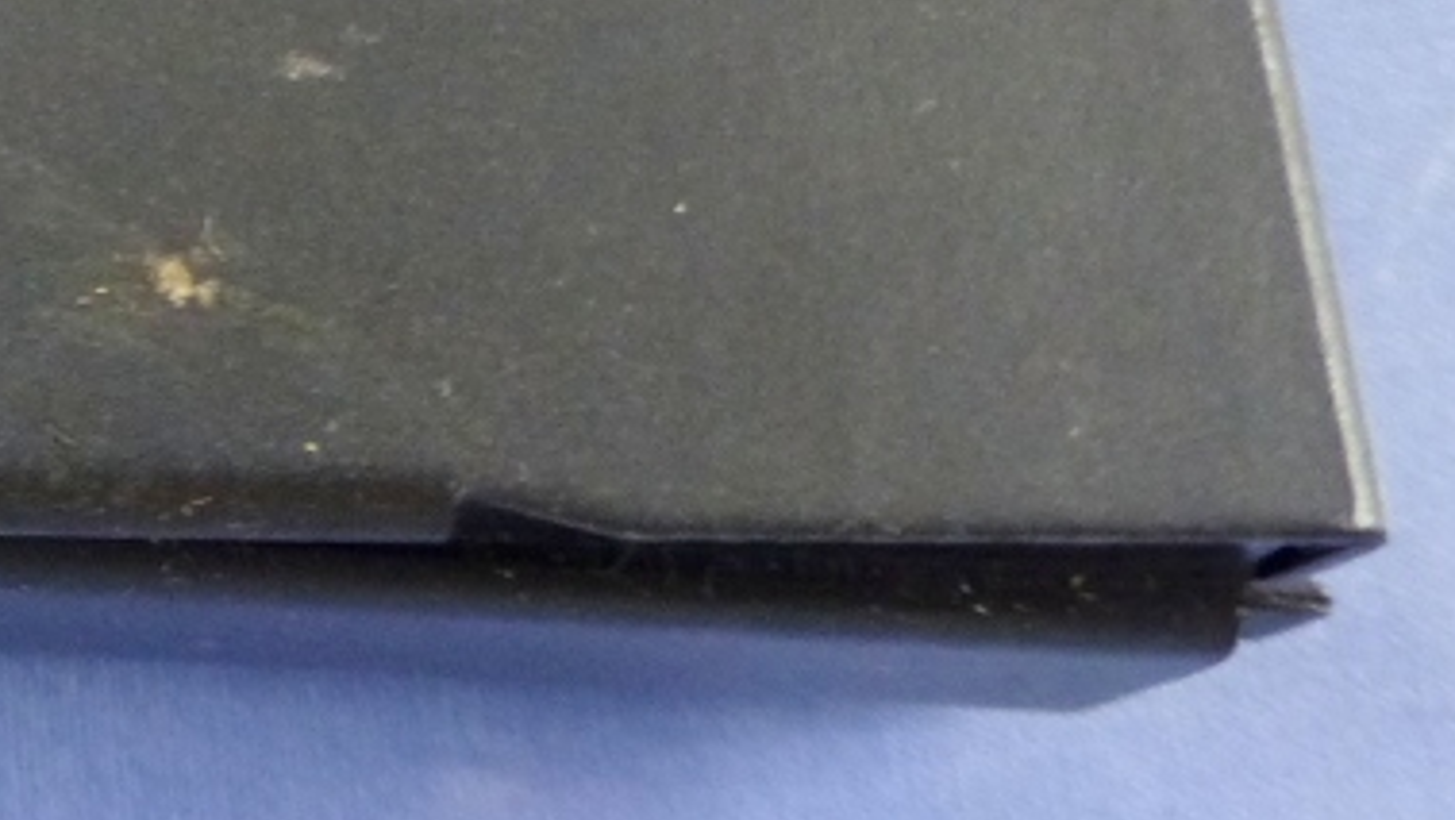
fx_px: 2779
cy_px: -69
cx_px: -266
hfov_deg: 26.3
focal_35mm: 72
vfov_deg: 16.3
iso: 320
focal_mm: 4.5
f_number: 2.8
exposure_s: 1/60
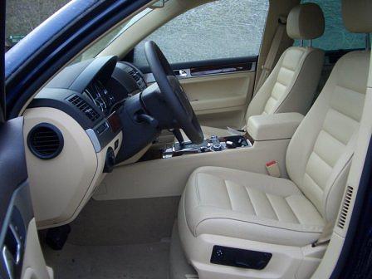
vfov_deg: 40.7
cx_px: 186
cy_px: 140
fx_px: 376
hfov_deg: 52.6
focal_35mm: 35
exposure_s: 1/125
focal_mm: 5.8
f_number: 2.6
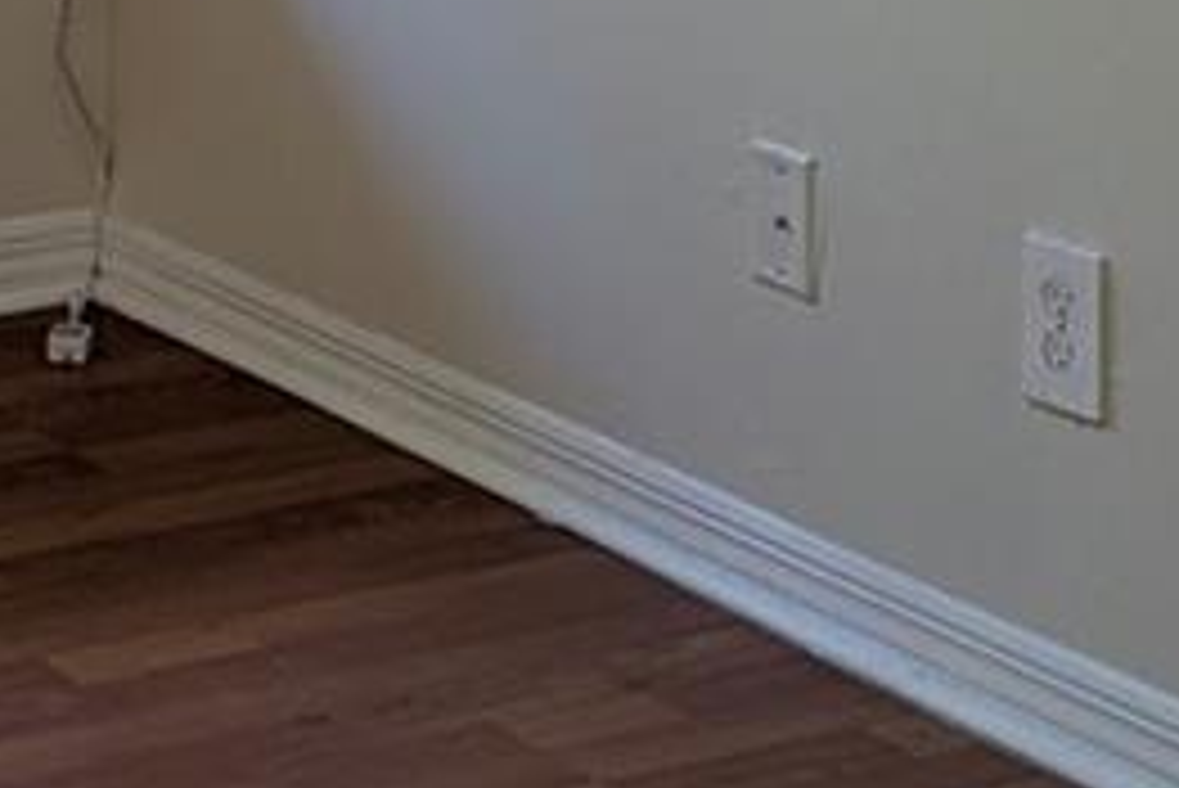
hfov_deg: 12.8
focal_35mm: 152
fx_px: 4981
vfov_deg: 8.6
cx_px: -612
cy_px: -756
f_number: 1.85
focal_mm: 6.81
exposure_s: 1/120
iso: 55
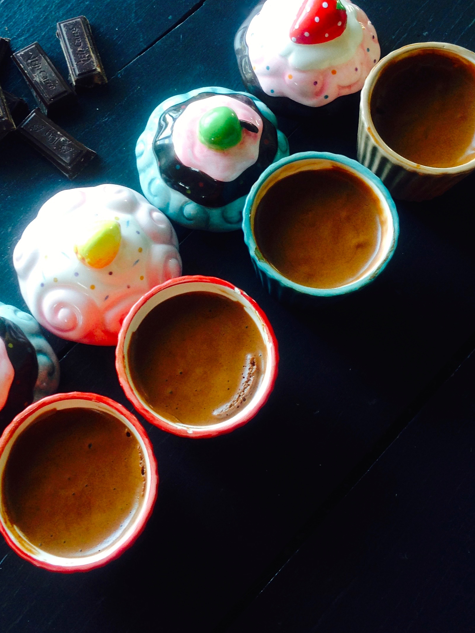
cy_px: 221
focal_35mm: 50
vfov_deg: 37.8
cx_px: 175
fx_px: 915
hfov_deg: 29.0
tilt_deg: -68.6
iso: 80
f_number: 2.4
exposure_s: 1/20
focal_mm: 4.12
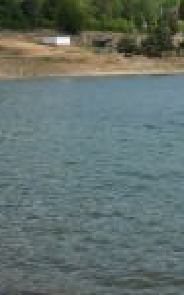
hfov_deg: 13.9
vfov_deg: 23.0
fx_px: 724
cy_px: 186
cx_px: 248
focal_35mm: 90
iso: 100
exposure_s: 1/400
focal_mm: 5.2
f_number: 5.6
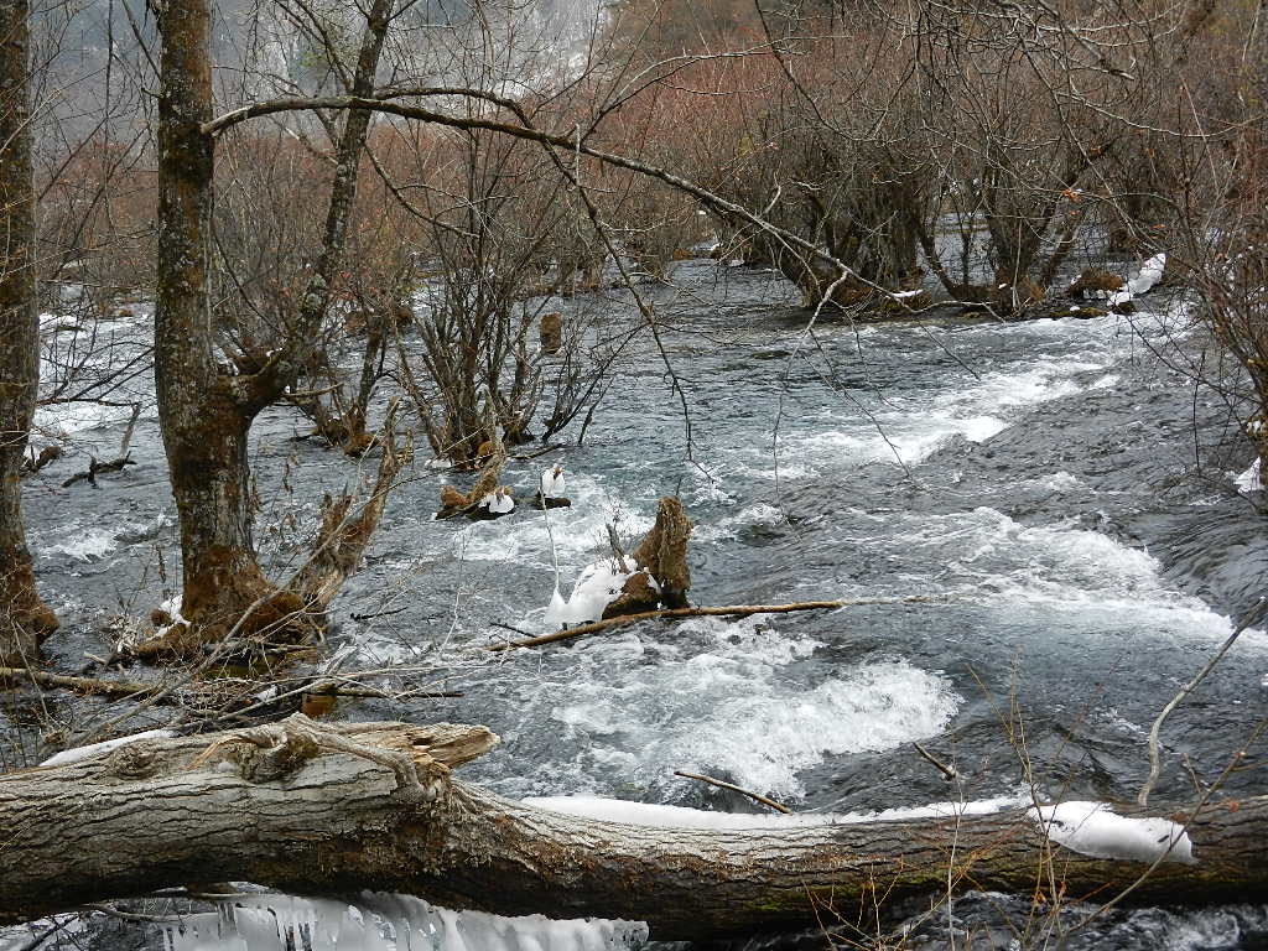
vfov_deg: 32.2
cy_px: 476
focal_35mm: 45
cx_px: 634
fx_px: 1648
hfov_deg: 42.1
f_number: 4.2
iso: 160
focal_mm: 8.2
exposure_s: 1/125
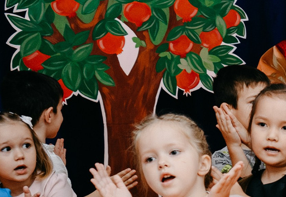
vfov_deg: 11.2
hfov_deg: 12.8
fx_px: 995
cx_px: 675
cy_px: 197
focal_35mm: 124
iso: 250
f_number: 4
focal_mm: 24
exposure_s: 1/160
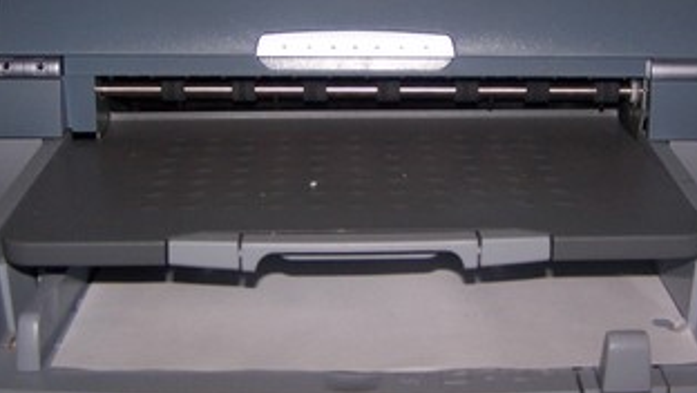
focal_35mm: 63
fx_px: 1165
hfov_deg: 33.2
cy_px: 107
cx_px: 403
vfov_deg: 19.0
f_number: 2.8
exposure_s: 1/60
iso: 140
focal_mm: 6.3
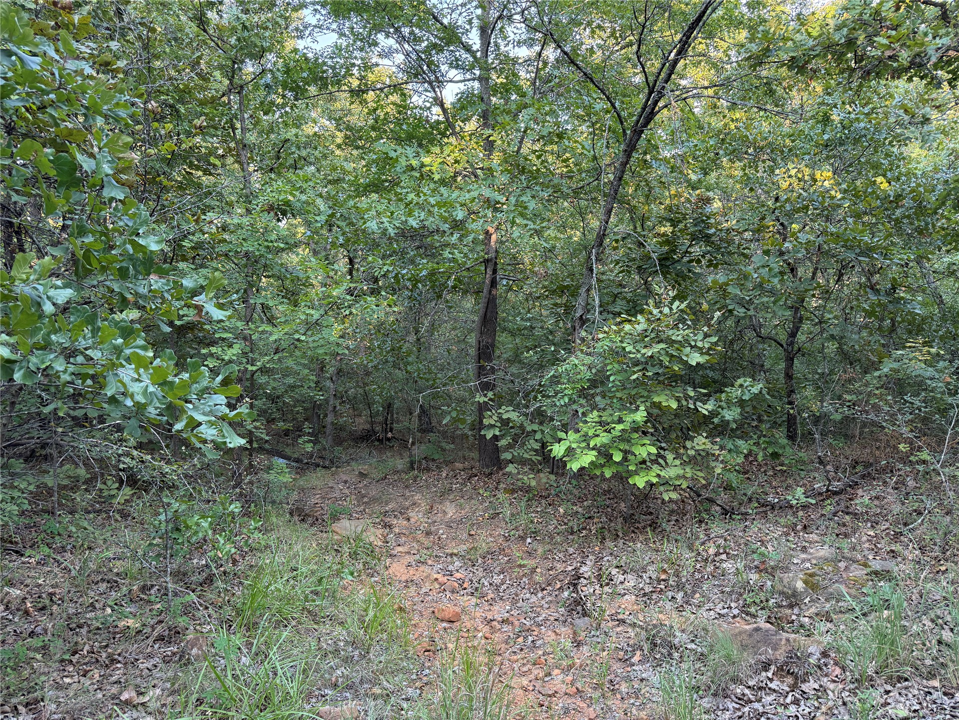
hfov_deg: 71.6
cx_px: 480
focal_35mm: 24
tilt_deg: -7.3
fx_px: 665
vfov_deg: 56.8
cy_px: 360
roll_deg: +0.5
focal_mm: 6.76
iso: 125
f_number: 1.78
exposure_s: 1/128
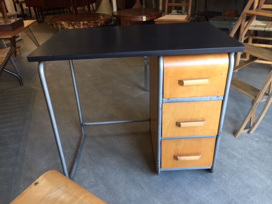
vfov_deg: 48.2
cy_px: 102
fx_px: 228
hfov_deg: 61.7
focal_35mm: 29
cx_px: 136
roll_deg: +2.0
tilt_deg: -30.2
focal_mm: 4.15
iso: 64
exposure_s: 1/33
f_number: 2.2
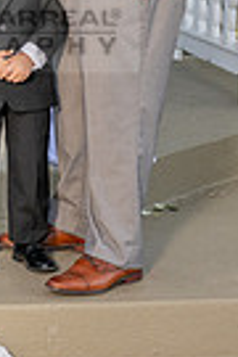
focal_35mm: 134
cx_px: -185
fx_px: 1329
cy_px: 79
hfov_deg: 9.7
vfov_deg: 15.2
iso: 250
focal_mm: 24
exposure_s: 1/200
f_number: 4.5
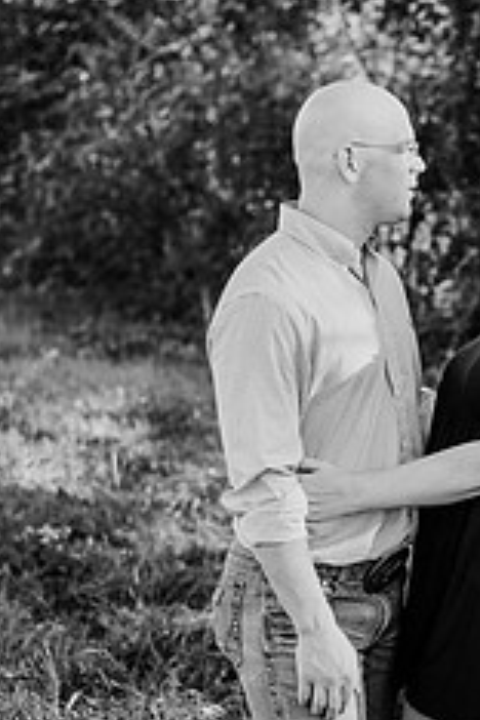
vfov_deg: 21.2
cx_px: 440
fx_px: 1920
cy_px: 397
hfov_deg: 14.1
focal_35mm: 96
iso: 200
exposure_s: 1/800
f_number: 2.8
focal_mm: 50
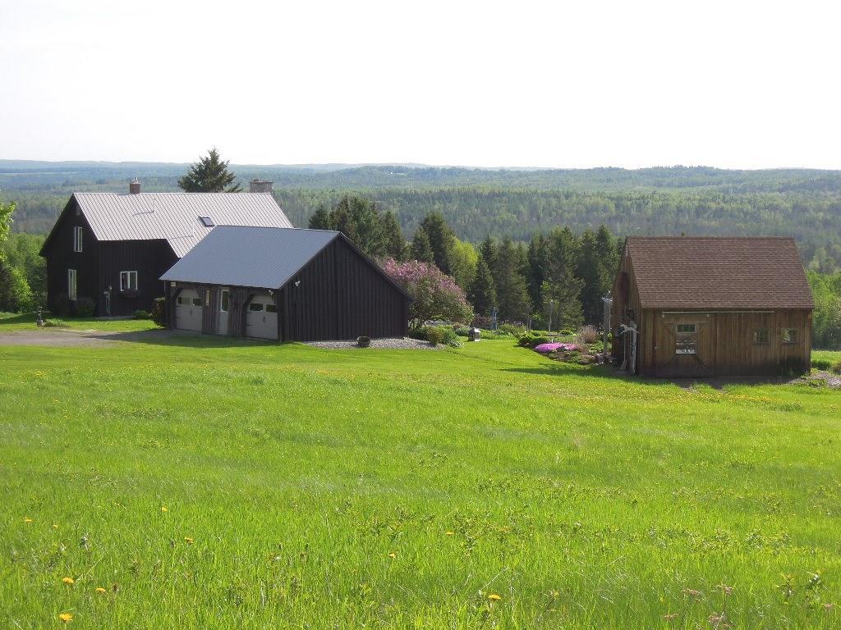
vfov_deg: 21.0
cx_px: 420
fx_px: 1701
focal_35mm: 70
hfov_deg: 27.8
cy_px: 315
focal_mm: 12.5
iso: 160
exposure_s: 1/640
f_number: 4.5
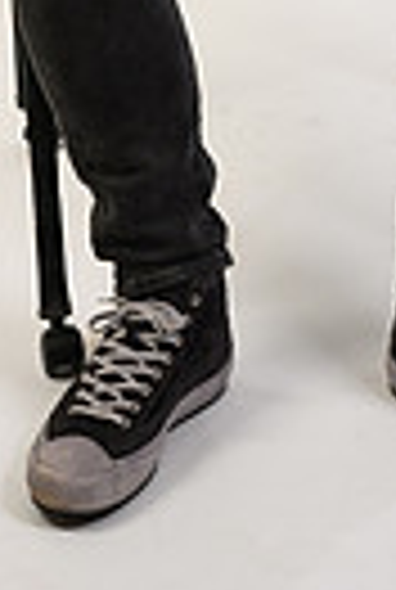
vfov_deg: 13.9
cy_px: -342
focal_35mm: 137
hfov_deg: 10.1
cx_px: 272
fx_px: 2248
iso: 200
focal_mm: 40
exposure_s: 1/60
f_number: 7.1
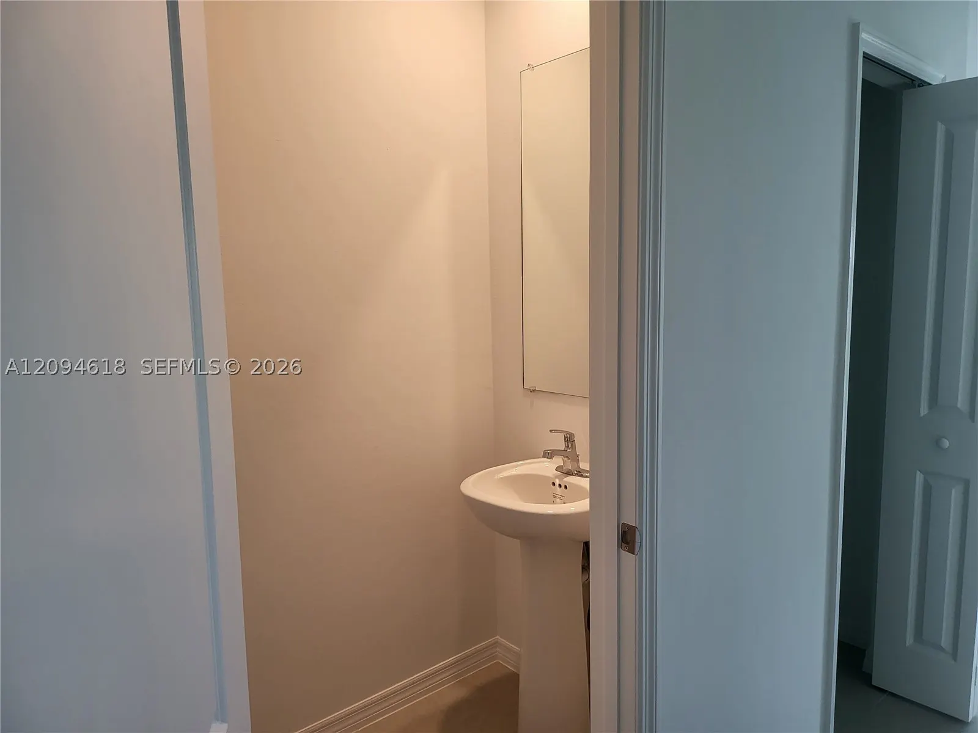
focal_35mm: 24
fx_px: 678
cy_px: 366
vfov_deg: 56.8
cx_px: 489
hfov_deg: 71.6
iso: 125
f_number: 1.8
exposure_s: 1/120
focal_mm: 5
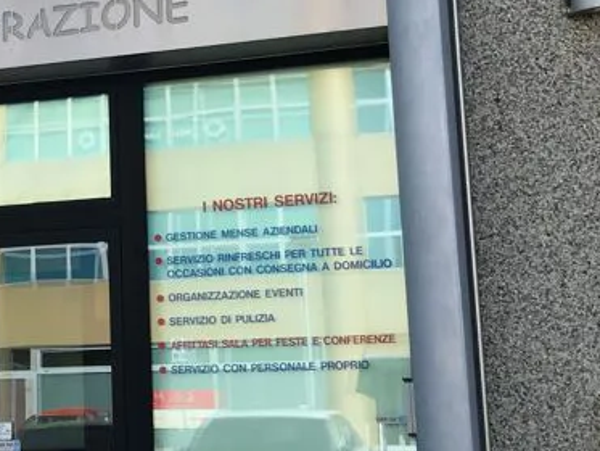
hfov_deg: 30.5
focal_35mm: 60
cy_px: 135
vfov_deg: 24.3
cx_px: 40
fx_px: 1040
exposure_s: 1/812
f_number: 1.8
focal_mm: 3.99
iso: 20
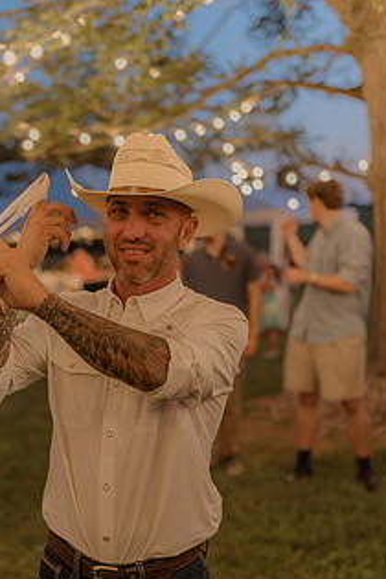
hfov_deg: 26.8
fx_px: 804
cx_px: 129
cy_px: 353
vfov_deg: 39.4
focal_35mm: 50
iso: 1000
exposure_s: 1/125
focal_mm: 35
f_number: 1.4
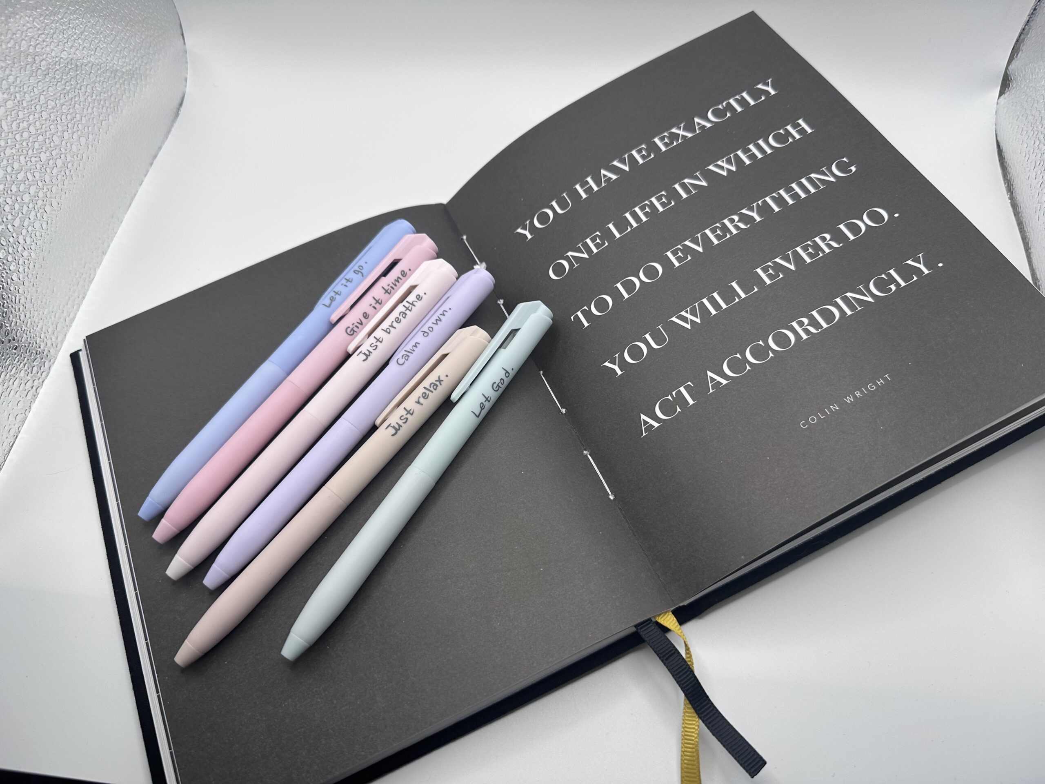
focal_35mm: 24
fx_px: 725
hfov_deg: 71.6
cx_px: 522
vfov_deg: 56.8
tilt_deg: -59.0
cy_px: 392
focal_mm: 6.86
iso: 80
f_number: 1.78
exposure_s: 1/270
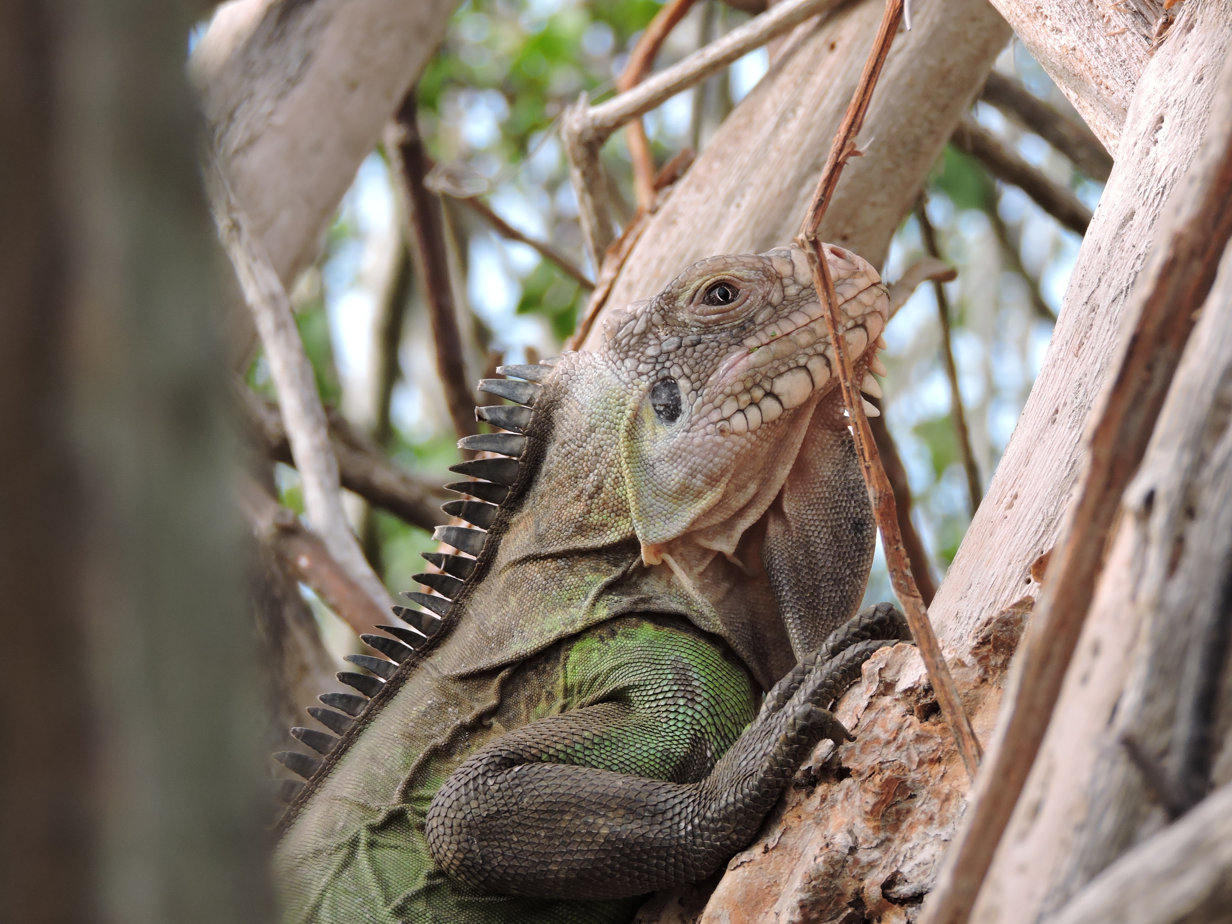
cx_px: 616
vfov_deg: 8.0
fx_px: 6584
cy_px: 462
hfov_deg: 10.7
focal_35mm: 185
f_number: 4.6
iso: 180
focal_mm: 33
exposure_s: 1/125
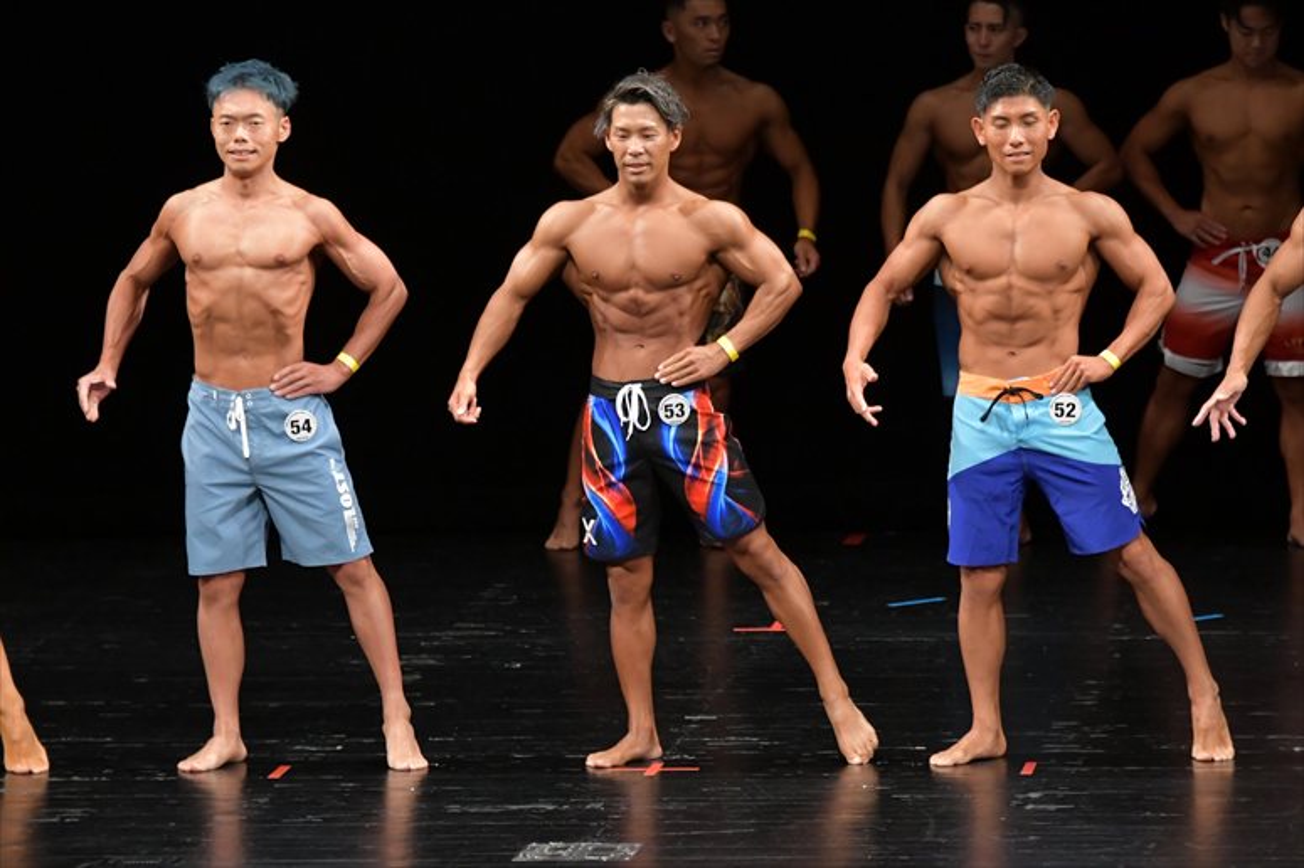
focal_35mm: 270
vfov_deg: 5.1
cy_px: 434
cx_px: 652
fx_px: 9775
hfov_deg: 7.6
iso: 3200
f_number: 5.6
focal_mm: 180
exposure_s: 1/400
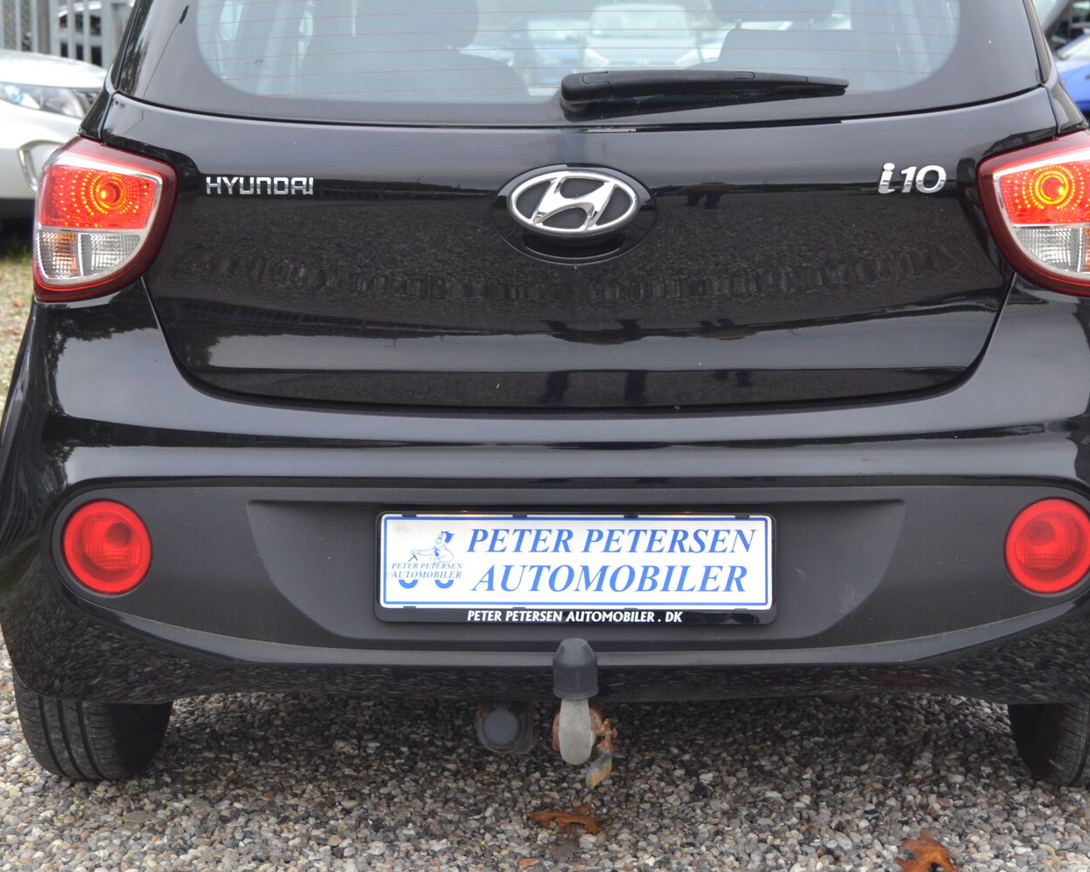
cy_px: 328
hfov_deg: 30.9
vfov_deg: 24.9
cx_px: 581
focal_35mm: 61
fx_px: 1968
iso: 400
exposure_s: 1/100
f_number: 5
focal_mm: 28
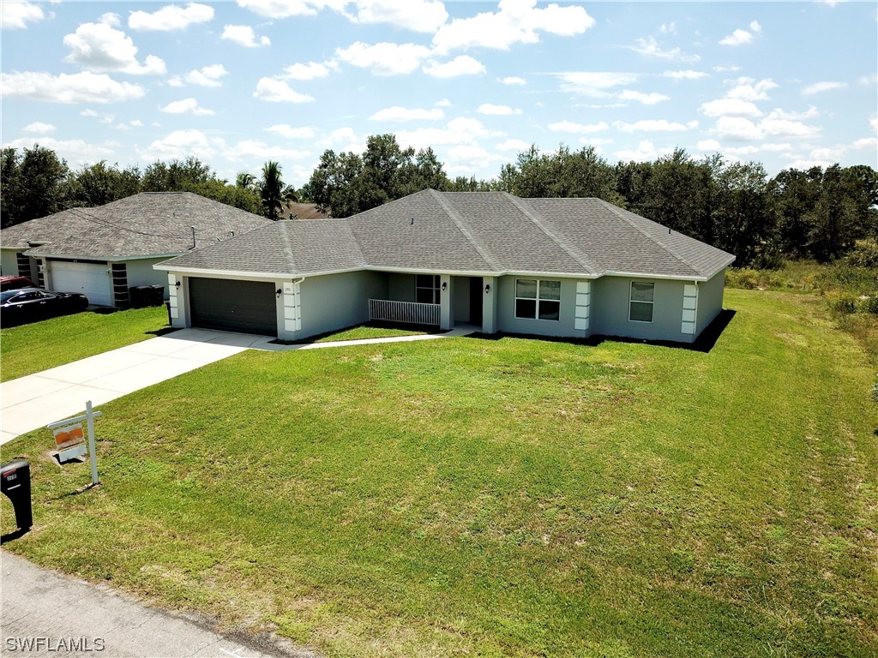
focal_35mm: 26
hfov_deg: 67.3
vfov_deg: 53.1
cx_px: 439
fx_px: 659
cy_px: 329
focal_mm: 4.73
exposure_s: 1/1600
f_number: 2.2
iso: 100
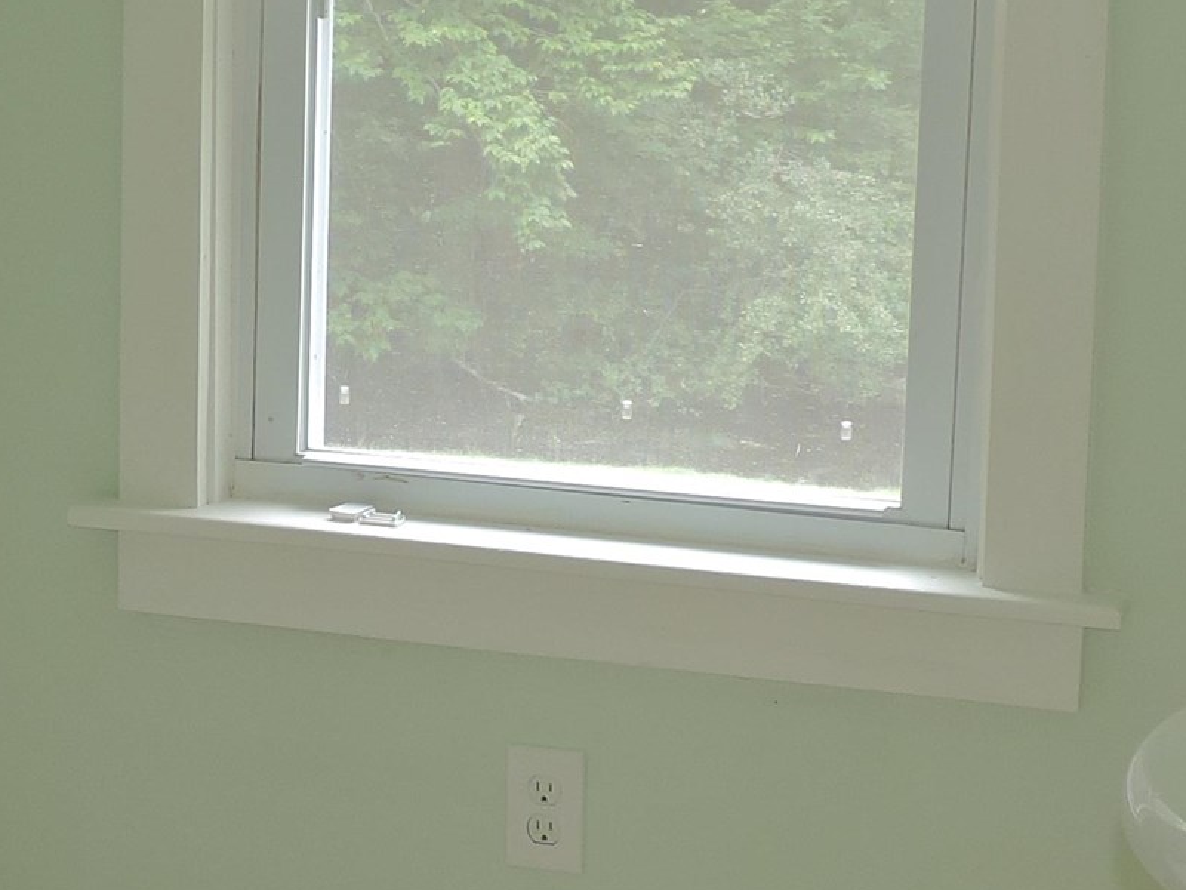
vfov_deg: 16.1
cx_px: 481
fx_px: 3153
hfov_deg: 21.3
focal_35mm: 92
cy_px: 376
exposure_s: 1/40
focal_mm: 4.3
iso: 80
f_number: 3
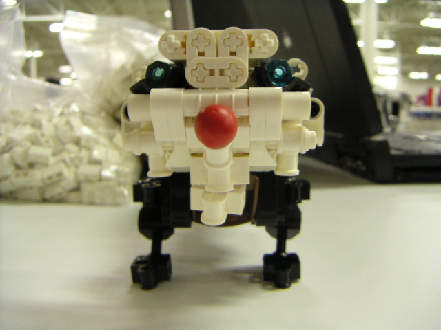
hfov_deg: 50.1
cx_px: 220
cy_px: 165
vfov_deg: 38.7
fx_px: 471
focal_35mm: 37
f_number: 2.8
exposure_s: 1/8
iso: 100
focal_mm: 4.8
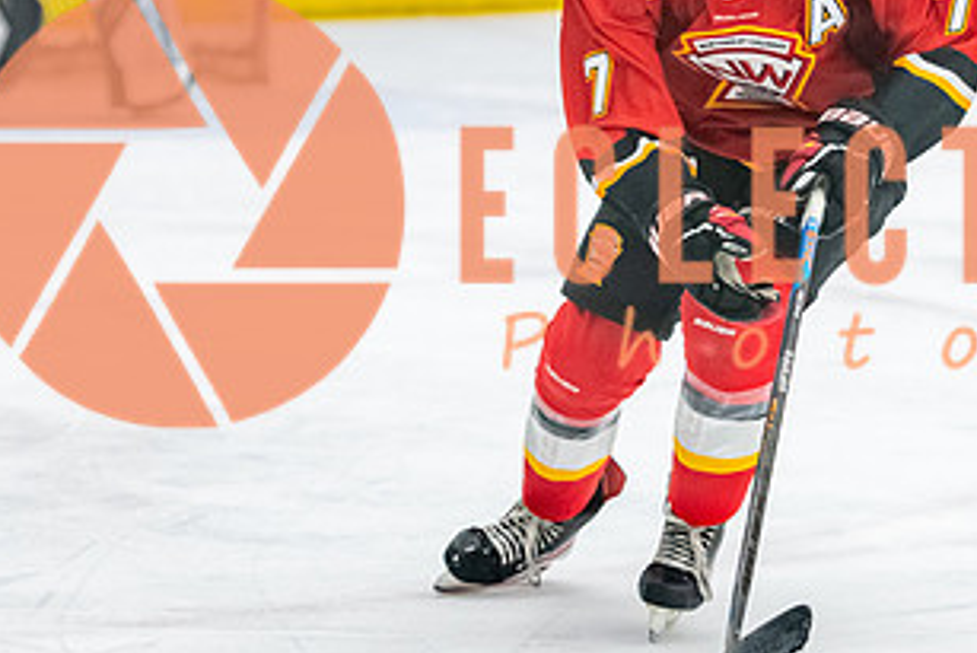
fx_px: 6869
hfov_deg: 8.1
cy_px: 205
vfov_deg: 5.4
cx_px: 655
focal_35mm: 253
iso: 3200
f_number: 2.8
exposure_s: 1/800
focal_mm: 110
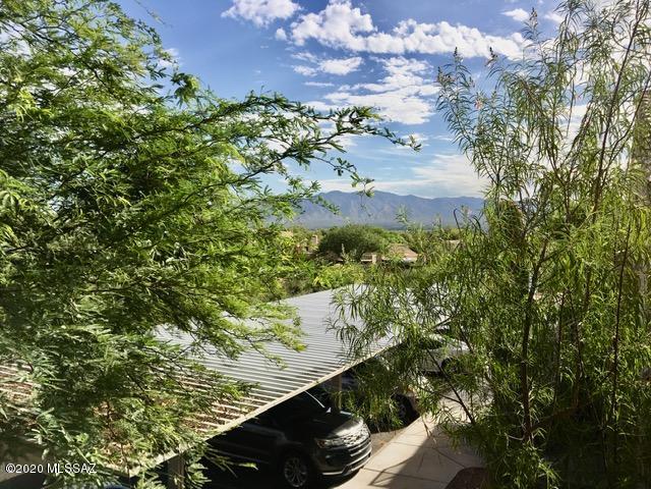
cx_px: 326
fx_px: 545
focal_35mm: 29
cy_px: 244
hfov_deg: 61.7
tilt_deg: -2.5
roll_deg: +0.4
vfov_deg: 48.2
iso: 25
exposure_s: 1/2404
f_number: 2.2
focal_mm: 4.15
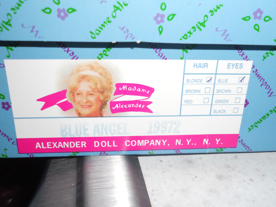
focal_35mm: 32
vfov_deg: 44.2
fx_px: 255
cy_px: 104
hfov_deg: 56.8
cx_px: 138
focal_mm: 5.8
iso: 80
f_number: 8.8
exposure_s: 1/25
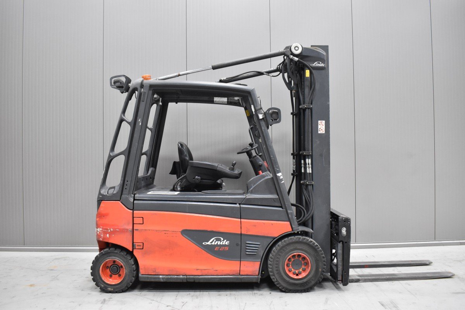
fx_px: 387
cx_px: 232
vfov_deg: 43.6
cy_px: 155
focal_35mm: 30
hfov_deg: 61.9
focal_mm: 20
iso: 1600
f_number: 4.5
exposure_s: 1/25
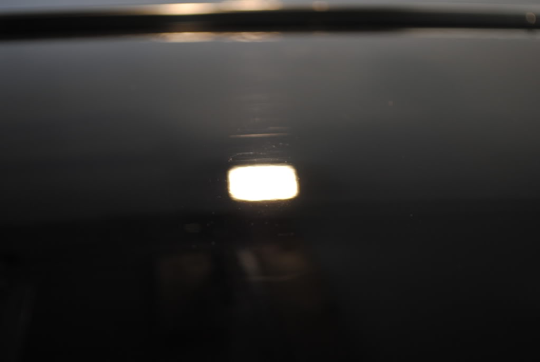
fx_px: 1081
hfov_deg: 28.0
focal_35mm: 72
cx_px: 270
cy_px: 181
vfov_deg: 19.0
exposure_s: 1/80
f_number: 5.3
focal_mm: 48
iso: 200
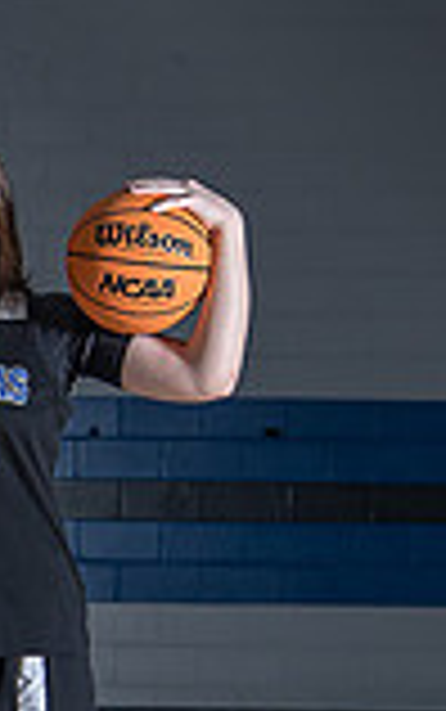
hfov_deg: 7.1
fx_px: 3475
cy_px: 590
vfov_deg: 11.6
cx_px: -482
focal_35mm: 179
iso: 640
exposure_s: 1/200
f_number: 4
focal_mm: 48
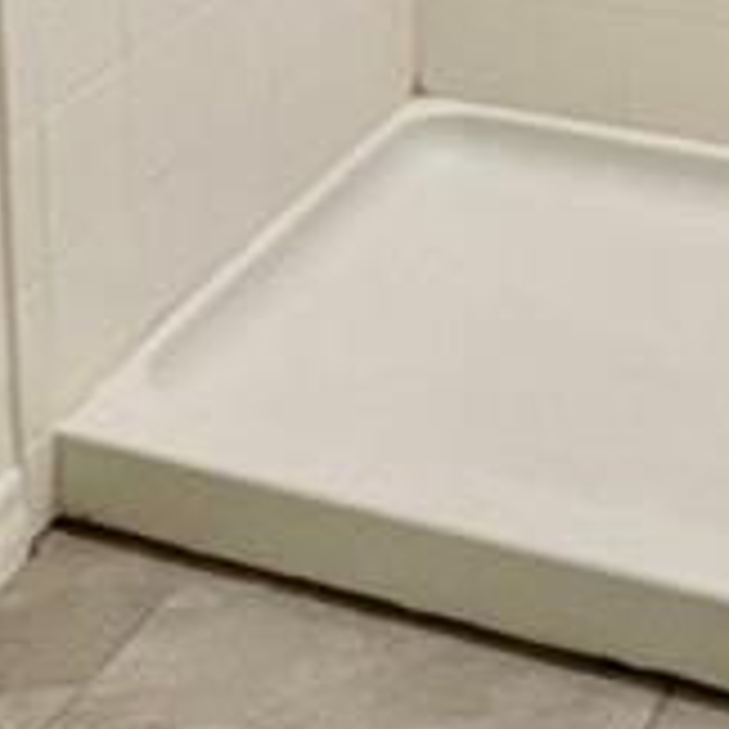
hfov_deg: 20.3
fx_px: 2025
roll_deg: +1.2
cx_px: 508
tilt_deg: -11.7
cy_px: -292
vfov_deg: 18.5
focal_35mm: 85
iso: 200
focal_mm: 1.57
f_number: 1.8
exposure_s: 1/120
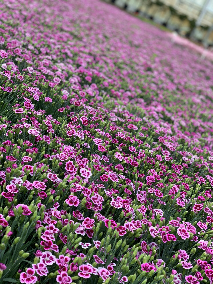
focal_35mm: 52
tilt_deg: -17.1
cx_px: 106
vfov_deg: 36.8
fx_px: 427
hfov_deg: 28.0
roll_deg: -25.4
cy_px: 142
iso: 16
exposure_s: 1/155
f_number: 2.4
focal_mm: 6
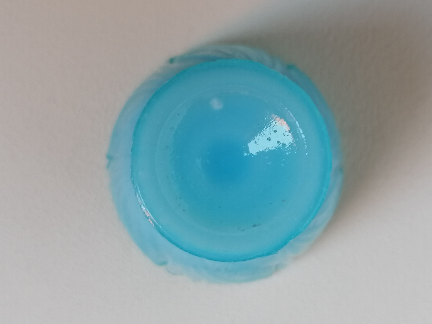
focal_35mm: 54
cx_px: 216
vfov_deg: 27.0
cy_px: 162
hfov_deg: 35.5
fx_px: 674
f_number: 1.8
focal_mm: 4.75
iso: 160
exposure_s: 1/50
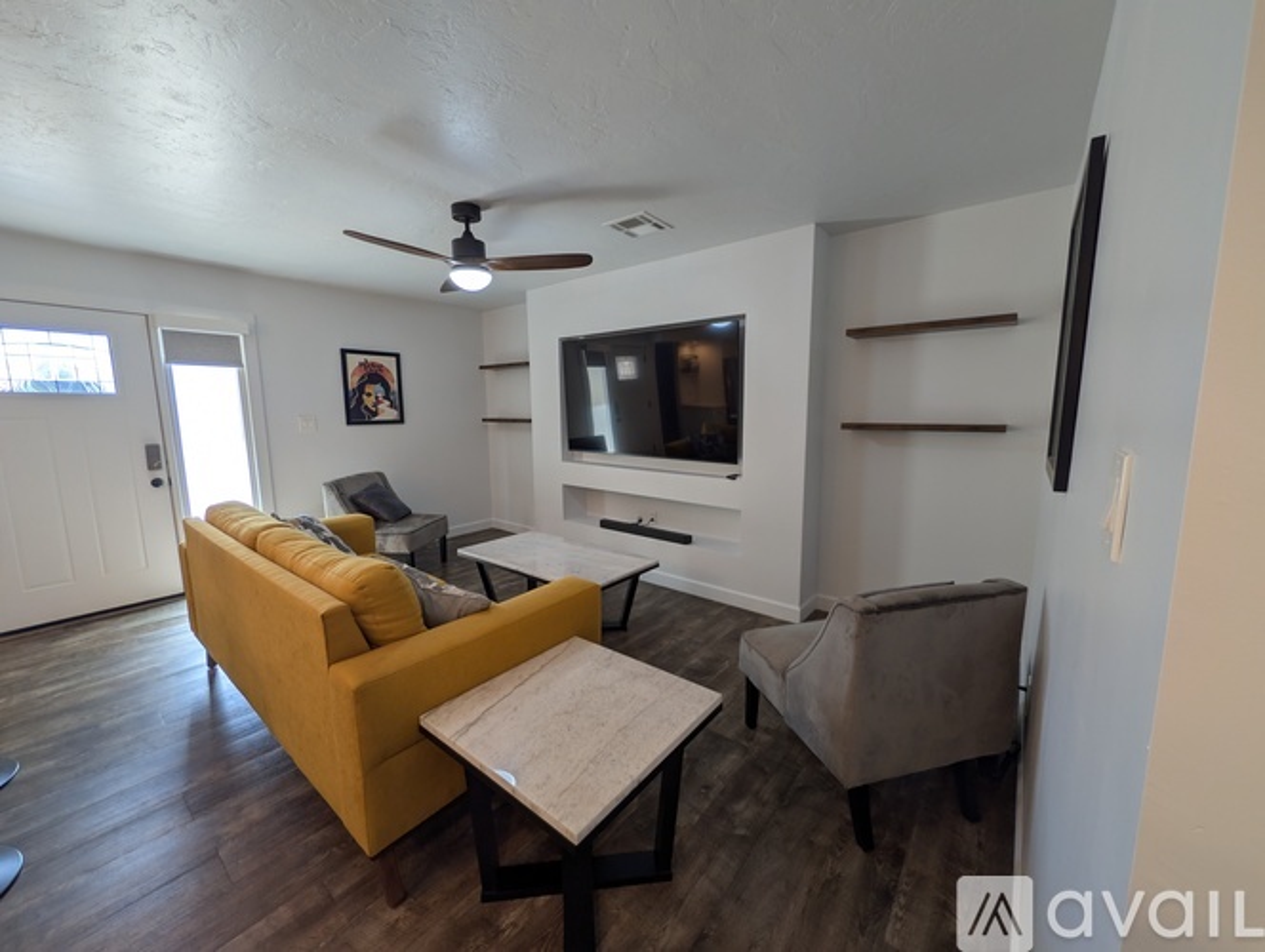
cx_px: 632
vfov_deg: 94.6
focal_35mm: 12
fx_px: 439
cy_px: 476
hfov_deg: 110.5
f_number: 1.7
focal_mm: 2.02
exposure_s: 1/120
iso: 44
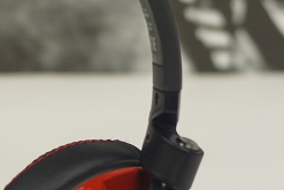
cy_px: 133
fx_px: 1918
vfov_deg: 5.7
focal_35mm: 243
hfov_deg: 8.3
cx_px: -122
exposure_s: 1/160
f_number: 2.8
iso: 100
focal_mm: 50
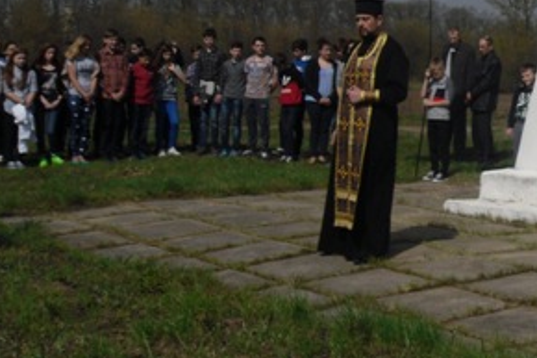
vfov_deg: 16.5
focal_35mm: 82
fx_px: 1222
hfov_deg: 23.2
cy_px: 67
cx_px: 595
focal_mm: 6.3
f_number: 8.2
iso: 80
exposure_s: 1/534
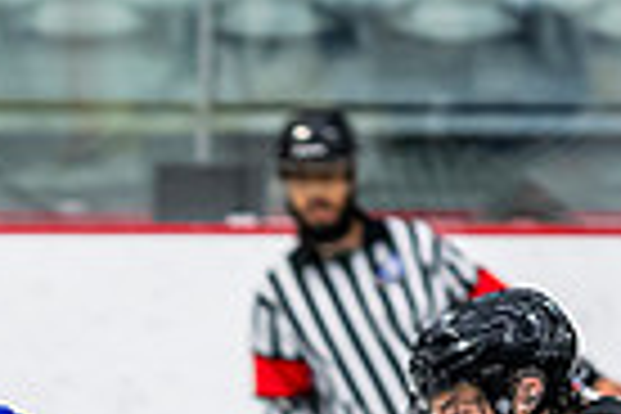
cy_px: 853
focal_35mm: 651
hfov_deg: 3.2
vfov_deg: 2.1
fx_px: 11229
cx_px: -102
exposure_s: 1/800
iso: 1600
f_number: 3.2
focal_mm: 112
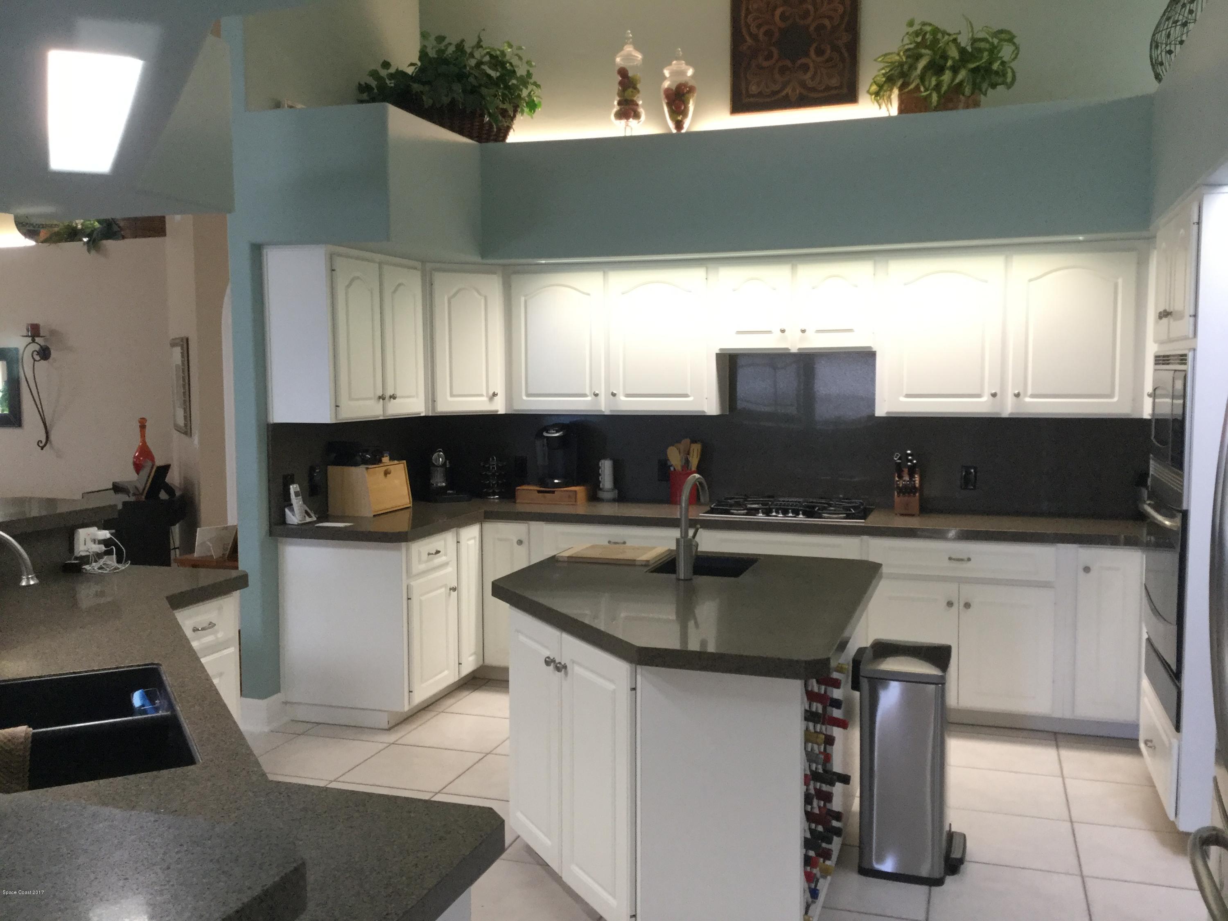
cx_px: 614
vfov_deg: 45.4
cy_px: 460
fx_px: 1100
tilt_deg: -4.6
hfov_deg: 58.4
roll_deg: -0.6
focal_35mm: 31
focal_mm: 3.3
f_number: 2.4
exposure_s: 1/30
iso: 64
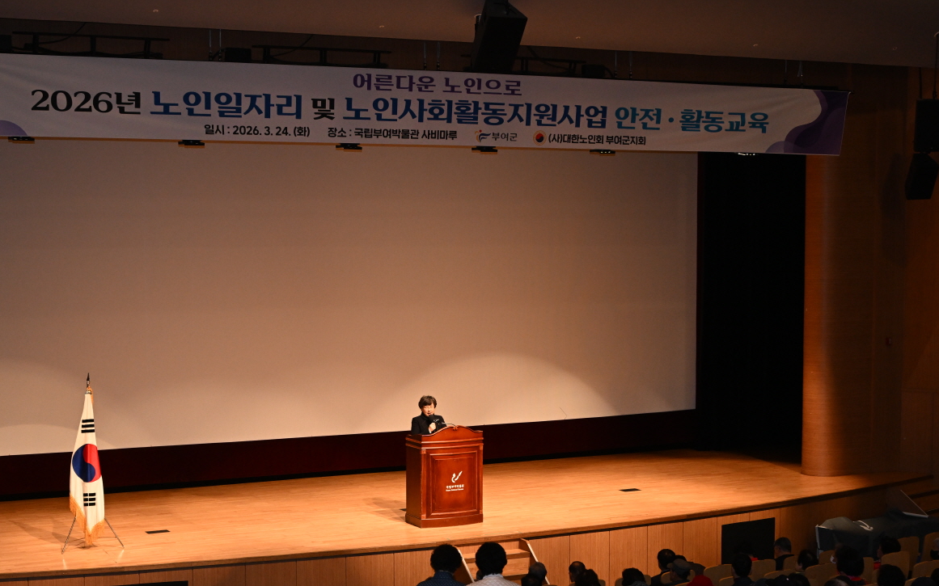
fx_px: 1509
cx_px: 426
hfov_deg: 34.5
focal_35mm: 59
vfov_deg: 21.9
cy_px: 398
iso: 2000
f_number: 5.6
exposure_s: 1/160
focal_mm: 42
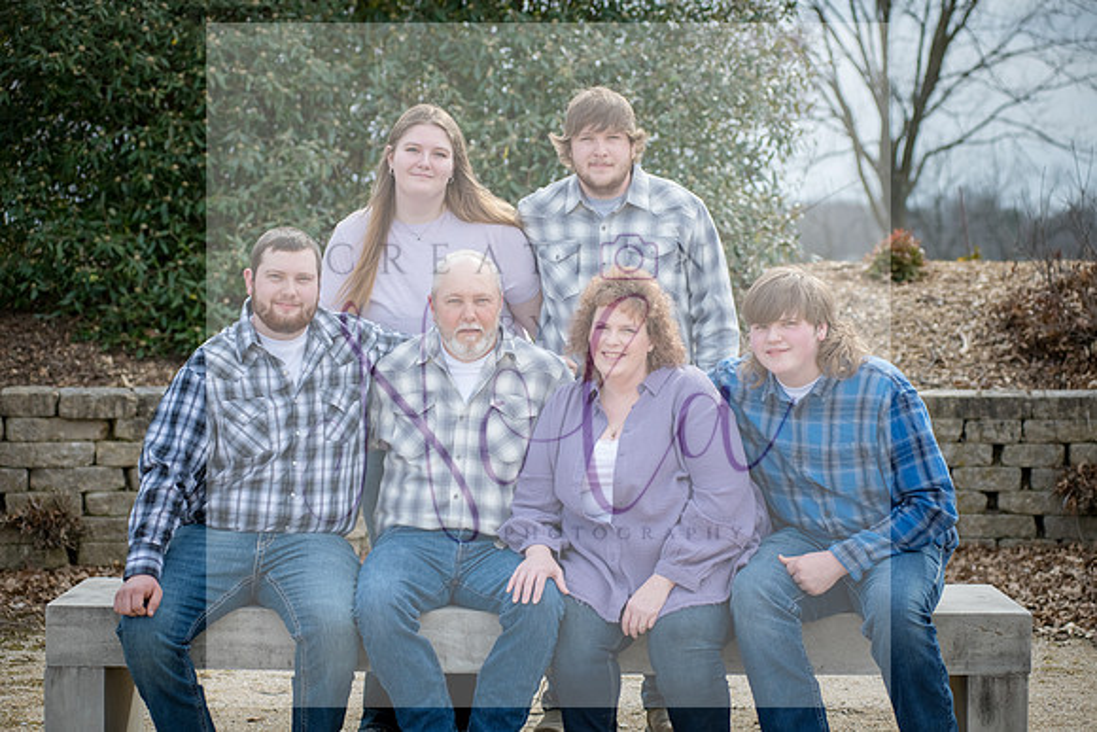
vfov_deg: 17.1
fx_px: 2438
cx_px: 548
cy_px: 366
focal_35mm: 80
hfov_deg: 25.4
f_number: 4.5
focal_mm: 80
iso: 400
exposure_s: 1/1000
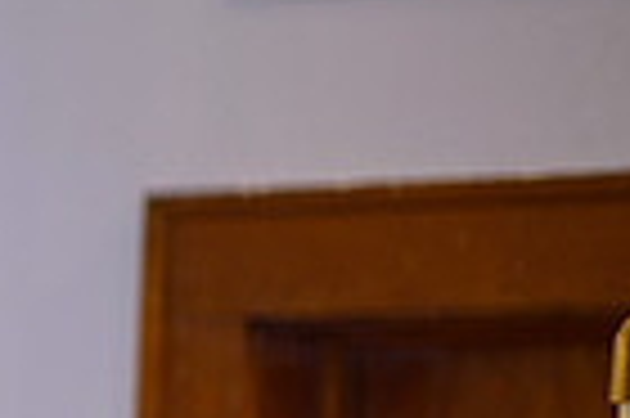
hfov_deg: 3.4
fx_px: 10540
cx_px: -1147
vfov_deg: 2.3
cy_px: 402
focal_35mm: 603
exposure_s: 1/100
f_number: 1.6
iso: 100
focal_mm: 105
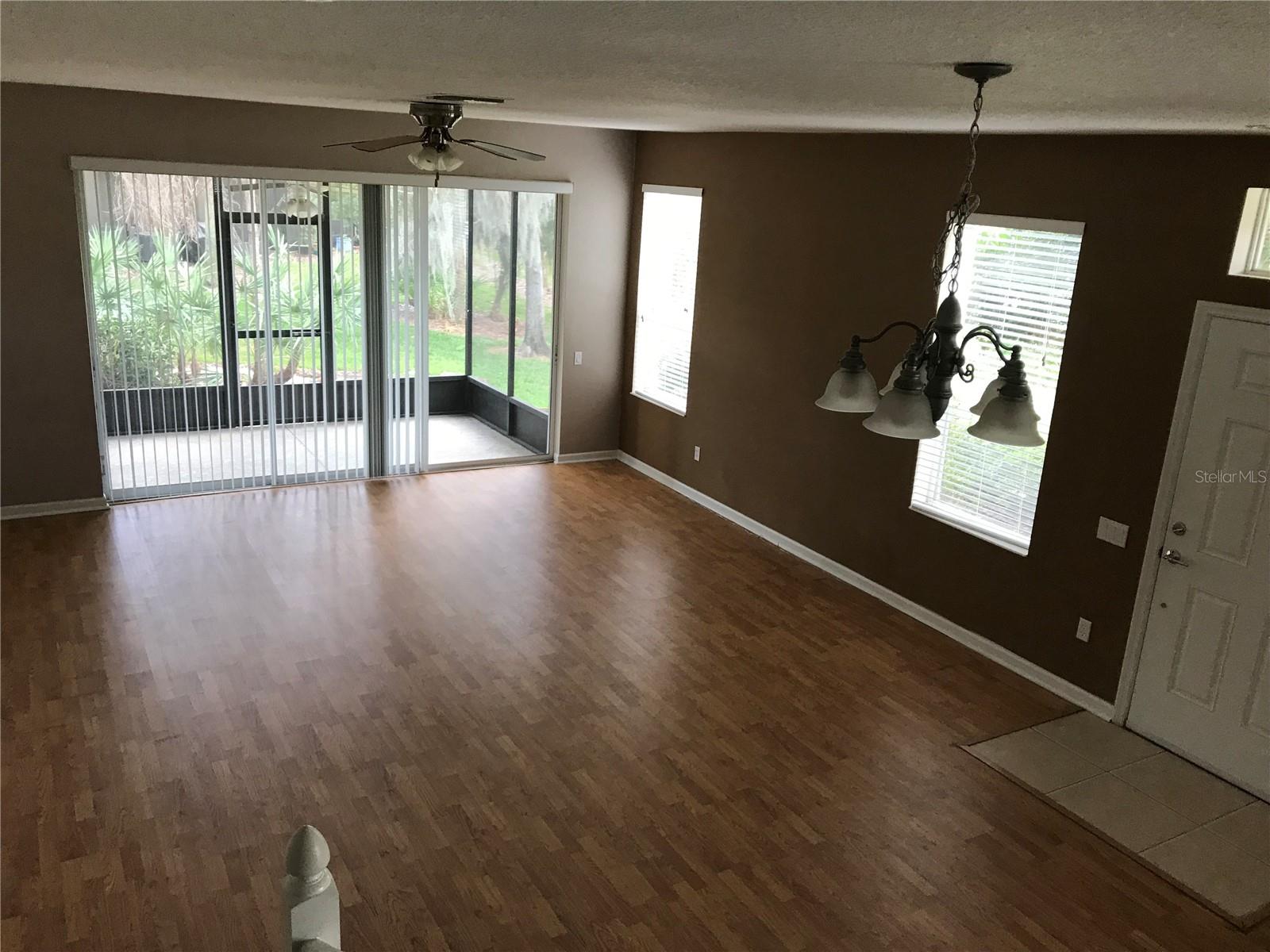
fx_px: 1027
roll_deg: -3.5
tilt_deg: -15.7
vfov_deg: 49.7
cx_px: 635
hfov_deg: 63.4
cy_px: 476
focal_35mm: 28
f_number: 1.8
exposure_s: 1/30
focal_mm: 3.99
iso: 32
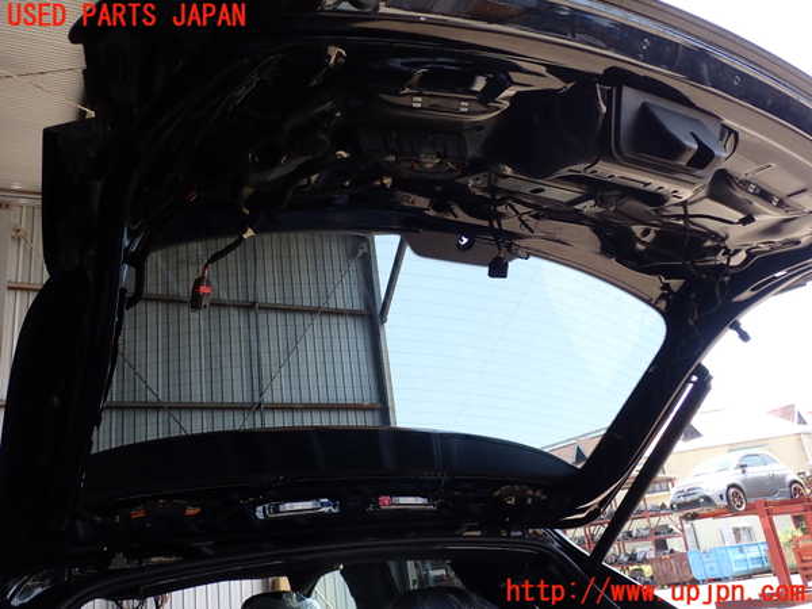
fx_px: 704
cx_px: 406
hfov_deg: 60.0
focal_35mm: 30
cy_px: 304
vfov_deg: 46.8
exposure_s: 1/160
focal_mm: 5.4
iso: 100
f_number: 3.2
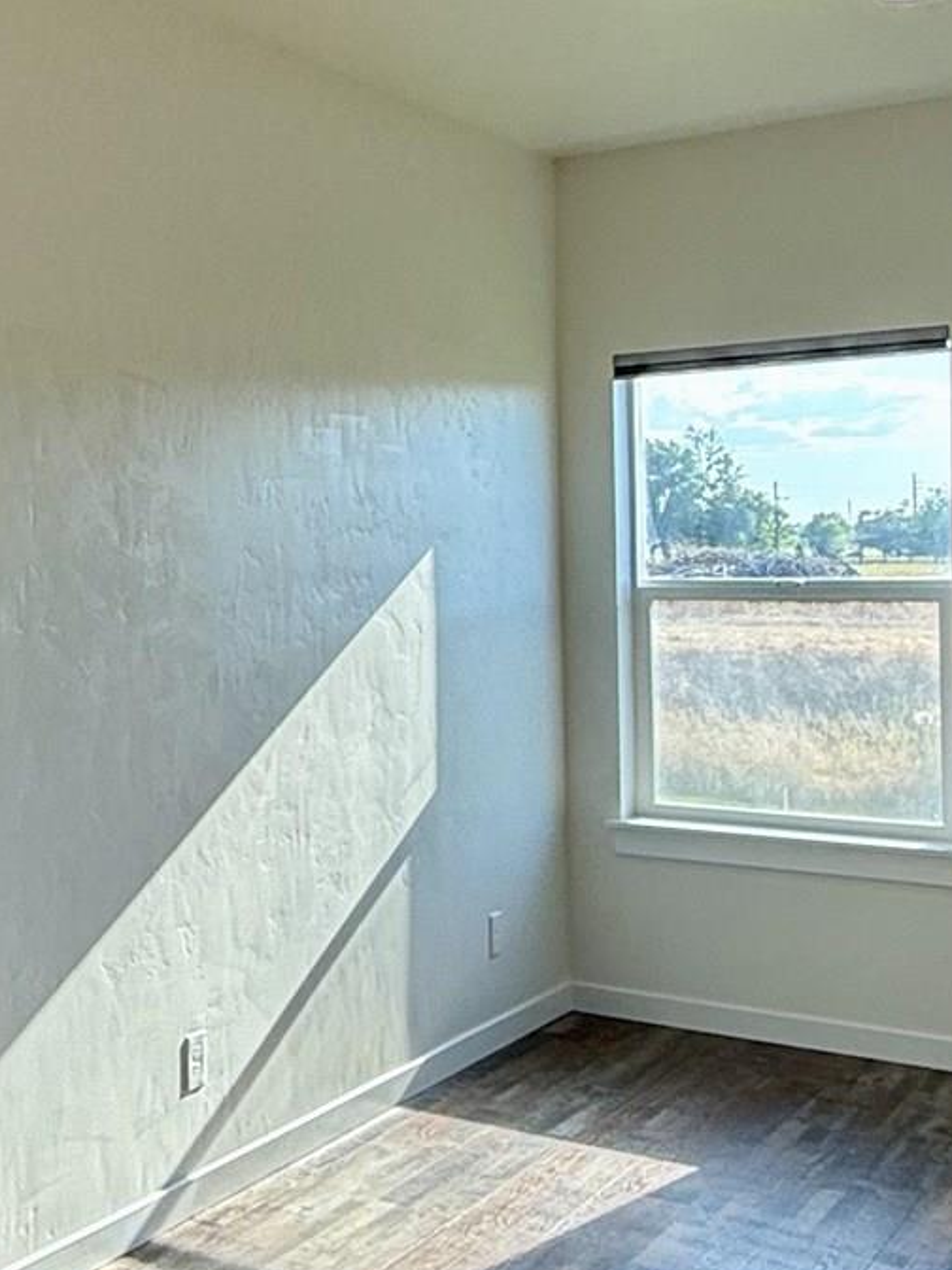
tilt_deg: +0.0
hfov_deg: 25.8
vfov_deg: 39.6
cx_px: -291
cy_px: 573
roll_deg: +0.2
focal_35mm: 48
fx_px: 1760
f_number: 2.2
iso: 50
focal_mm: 2.22
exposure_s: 1/179
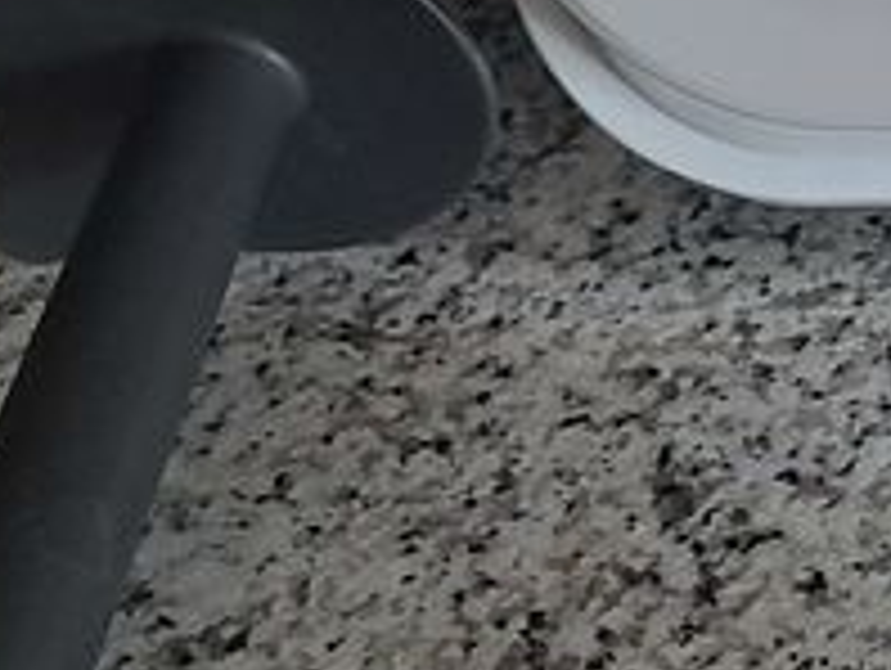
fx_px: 3247
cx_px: 1467
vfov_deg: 11.0
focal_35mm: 126
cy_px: -544
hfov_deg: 14.3
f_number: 1.8
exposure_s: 1/60
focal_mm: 4.65
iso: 64
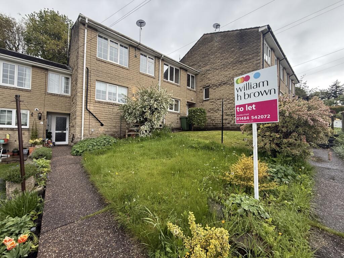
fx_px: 139
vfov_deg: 85.7
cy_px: 129
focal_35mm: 14
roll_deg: -1.8
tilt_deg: +1.8
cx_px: 172
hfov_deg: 102.1
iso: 100
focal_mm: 2.22
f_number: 2.2
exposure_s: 1/99
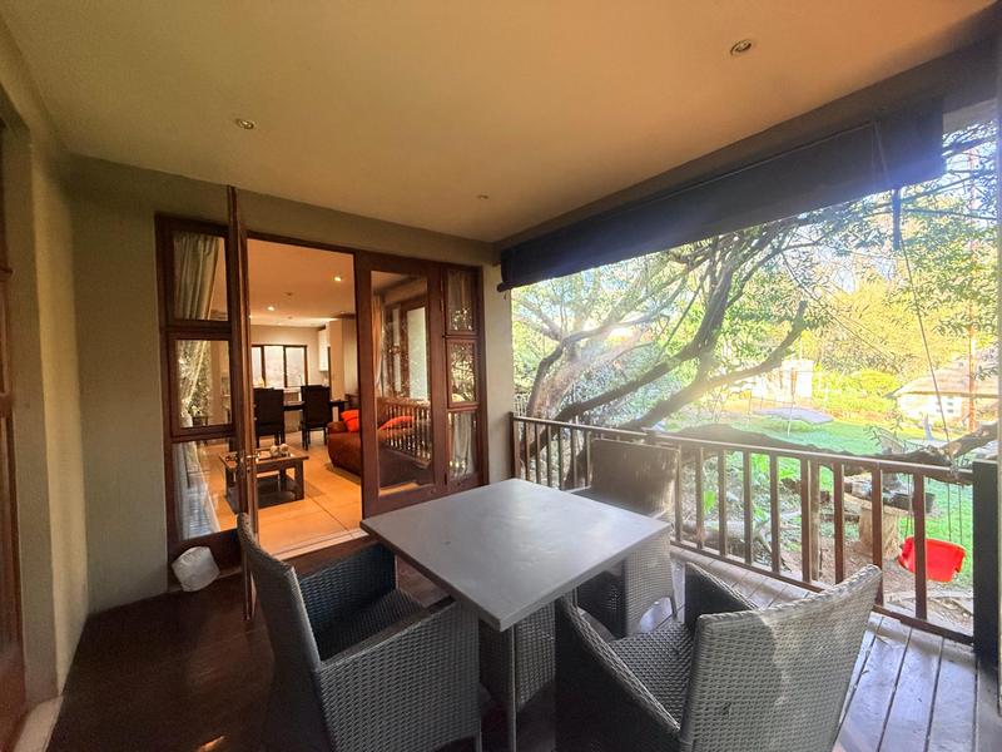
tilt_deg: -1.1
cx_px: 501
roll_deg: +2.3
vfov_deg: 85.7
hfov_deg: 102.1
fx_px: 405
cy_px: 376
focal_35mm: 14
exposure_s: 1/99
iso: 250
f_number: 2.2
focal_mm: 2.22
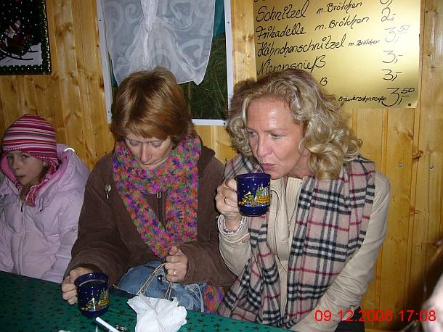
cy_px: 166
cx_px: 222
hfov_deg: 52.6
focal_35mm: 35
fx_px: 448
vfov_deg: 40.7
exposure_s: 1/60
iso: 100
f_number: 2.8
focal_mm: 5.8
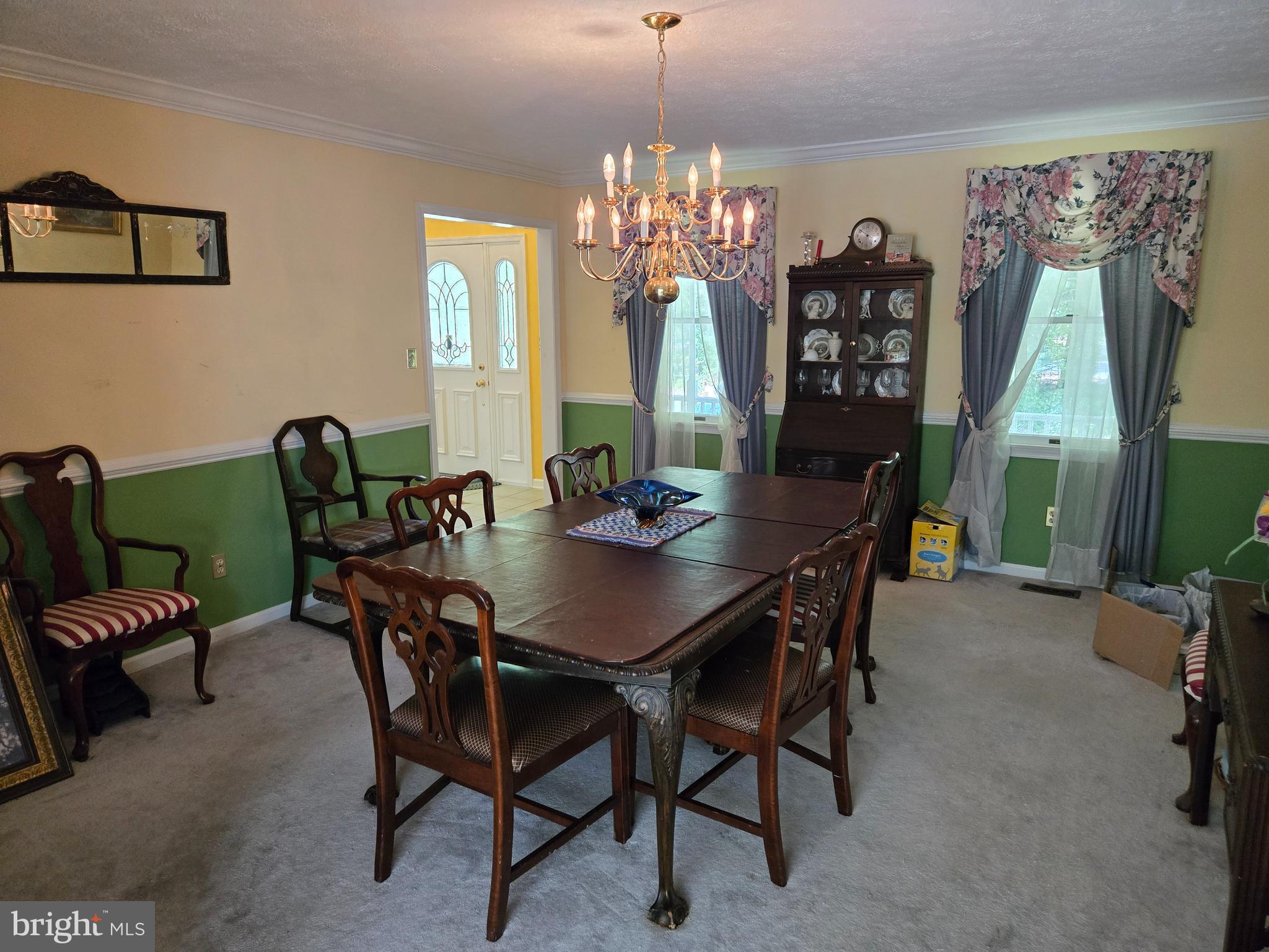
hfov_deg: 73.9
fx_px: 843
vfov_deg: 58.9
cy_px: 476
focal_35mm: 23
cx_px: 634
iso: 640
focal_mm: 5.4
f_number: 1.8
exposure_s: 1/120
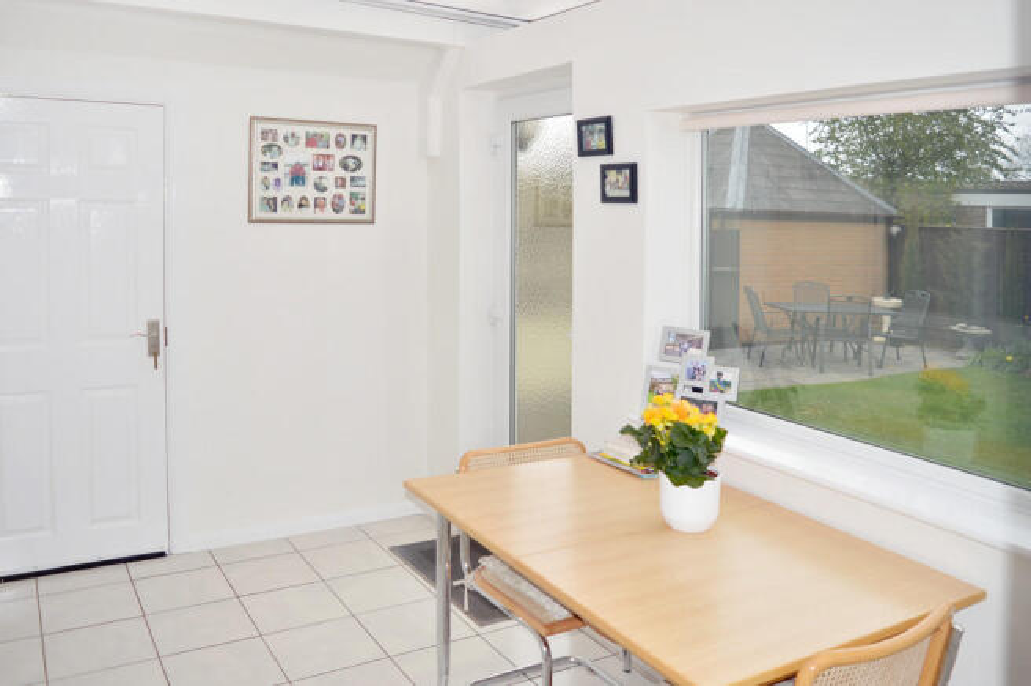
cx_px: 516
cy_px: 343
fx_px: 772
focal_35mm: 27
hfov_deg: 67.4
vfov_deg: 47.8
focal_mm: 18
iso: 100
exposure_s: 1/200
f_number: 4
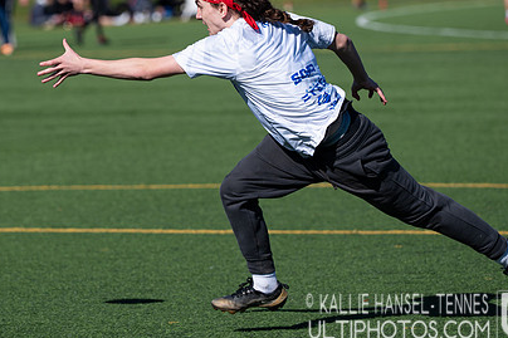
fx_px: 4048
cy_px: 112
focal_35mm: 287
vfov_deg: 4.8
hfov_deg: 7.2
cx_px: 215
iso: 125
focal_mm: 200
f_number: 4.5
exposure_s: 1/2000
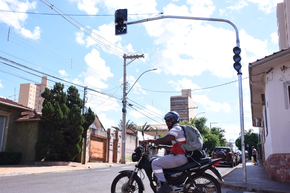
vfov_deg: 34.2
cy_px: 96
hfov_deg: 49.5
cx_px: 145
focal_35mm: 39
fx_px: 314
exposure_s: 1/1250
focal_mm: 26
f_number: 6.3
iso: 500
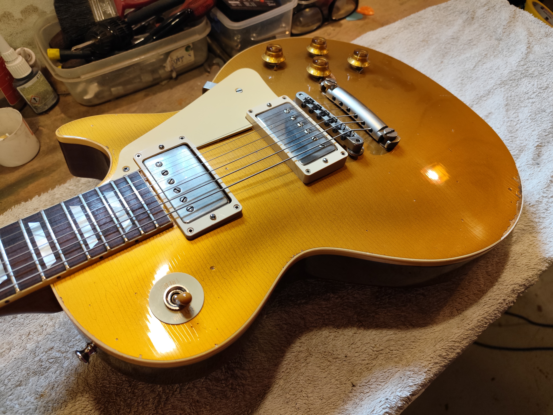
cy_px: 208
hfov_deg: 73.9
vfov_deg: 58.9
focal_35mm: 23
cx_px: 276
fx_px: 367
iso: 250
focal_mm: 6.19
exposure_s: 1/100
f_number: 1.65
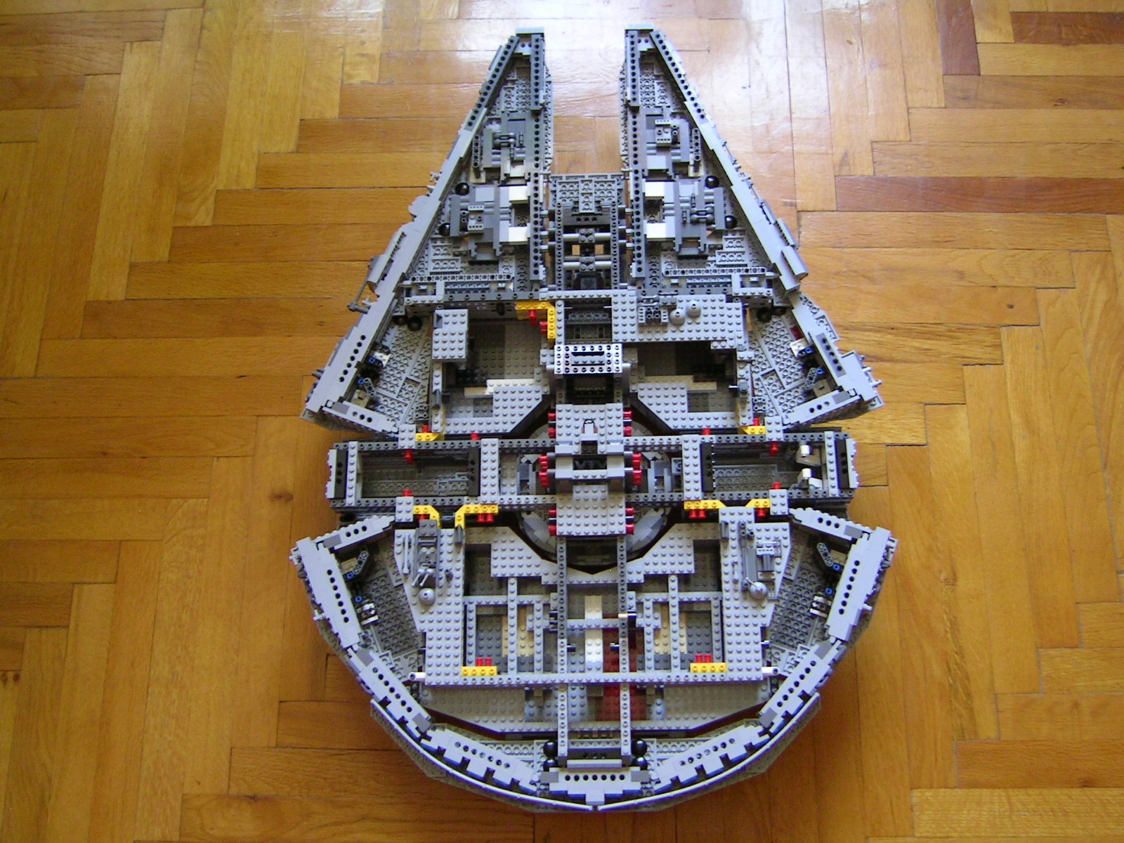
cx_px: 562
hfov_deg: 51.4
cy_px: 422
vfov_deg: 39.7
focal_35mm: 36
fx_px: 1169
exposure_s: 1/4.5
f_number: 2.8
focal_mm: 5.6
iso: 100
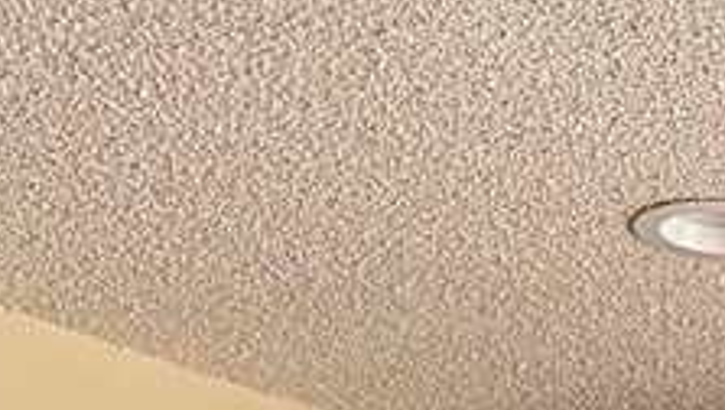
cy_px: 1194
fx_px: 2309
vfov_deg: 8.6
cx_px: 1457
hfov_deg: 14.7
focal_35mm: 120
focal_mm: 6.76
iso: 200
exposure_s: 1/84
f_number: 1.78
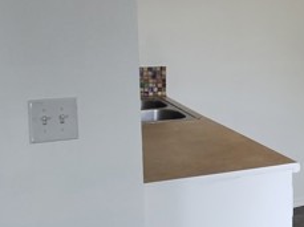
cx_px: 340
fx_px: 614
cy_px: 61
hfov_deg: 25.6
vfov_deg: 20.8
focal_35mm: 70
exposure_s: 1/60
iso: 129
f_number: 1.7
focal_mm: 4.71
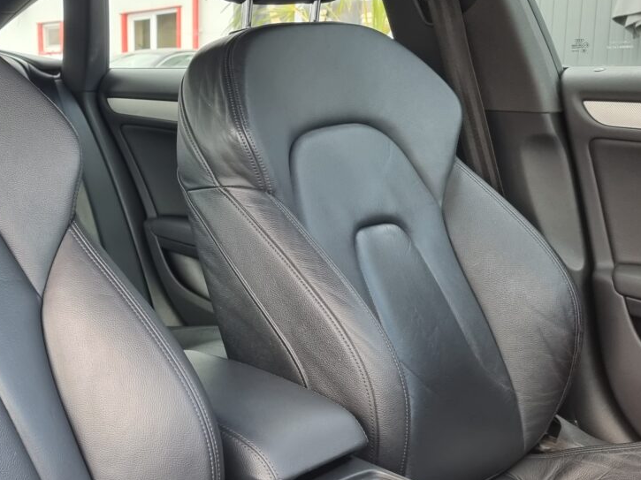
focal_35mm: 53
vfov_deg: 27.4
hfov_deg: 33.9
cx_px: 43
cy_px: 298
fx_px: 981
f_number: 1.8
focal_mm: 6.7
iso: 64
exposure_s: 1/120
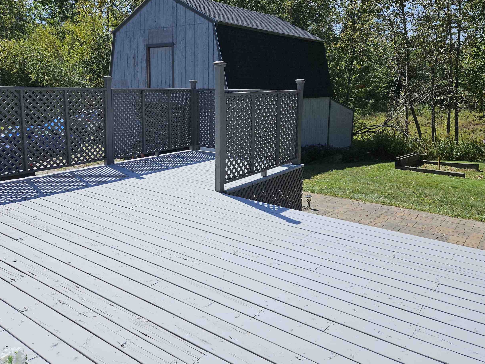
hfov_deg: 61.6
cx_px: 222
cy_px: 153
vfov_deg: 48.1
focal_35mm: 29
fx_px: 406
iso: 25
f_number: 1.8
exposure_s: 1/2308
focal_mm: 5.4
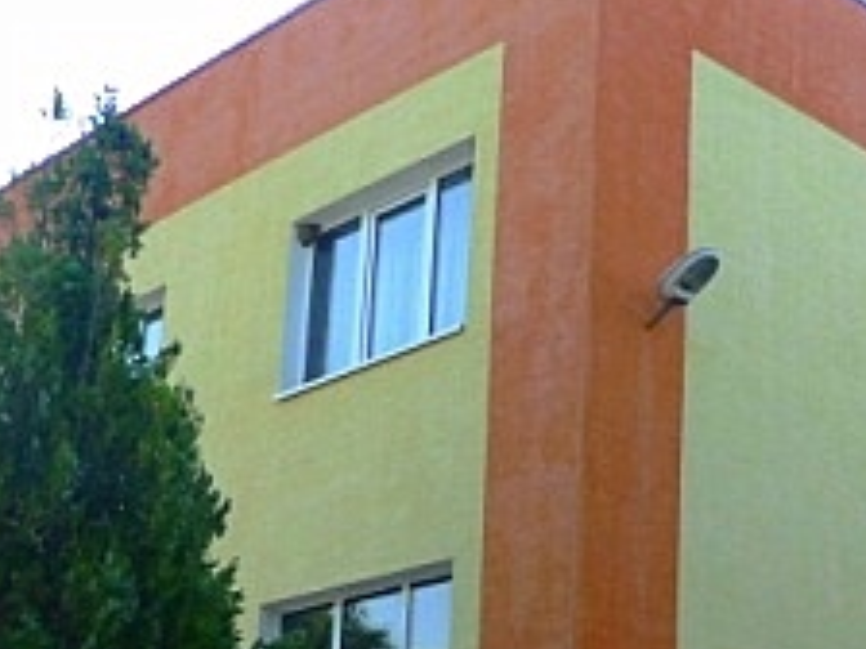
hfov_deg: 26.5
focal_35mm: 72
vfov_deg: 19.9
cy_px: 618
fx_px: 1801
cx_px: 700
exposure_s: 1/250
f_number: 4
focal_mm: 6
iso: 80
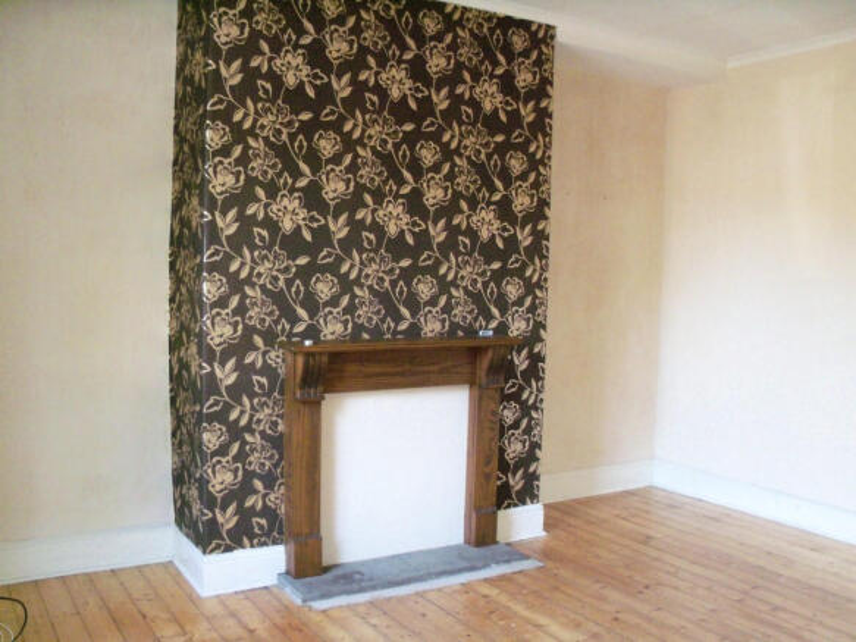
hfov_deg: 52.6
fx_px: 865
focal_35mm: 35
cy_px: 321
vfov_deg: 40.7
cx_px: 428
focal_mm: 6.3
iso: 400
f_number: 3
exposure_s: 1/30
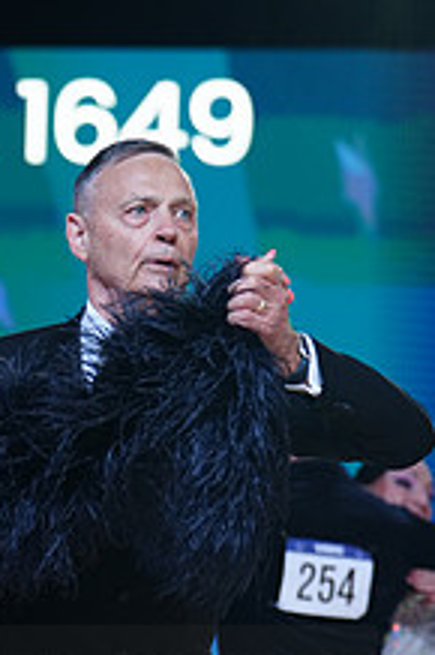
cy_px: 727
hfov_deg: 5.6
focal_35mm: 245
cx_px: -34
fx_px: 4447
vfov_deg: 8.3
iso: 640
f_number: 2.8
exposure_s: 1/500
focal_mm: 92
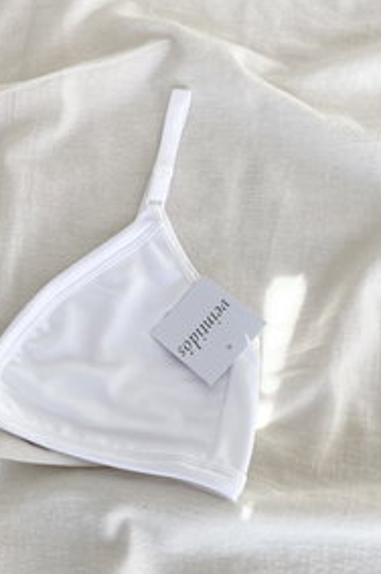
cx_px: -12
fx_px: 812
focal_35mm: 51
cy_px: 259
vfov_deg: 38.9
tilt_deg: -68.6
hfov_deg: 25.0
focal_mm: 4.25
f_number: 1.8
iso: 32
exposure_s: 1/280
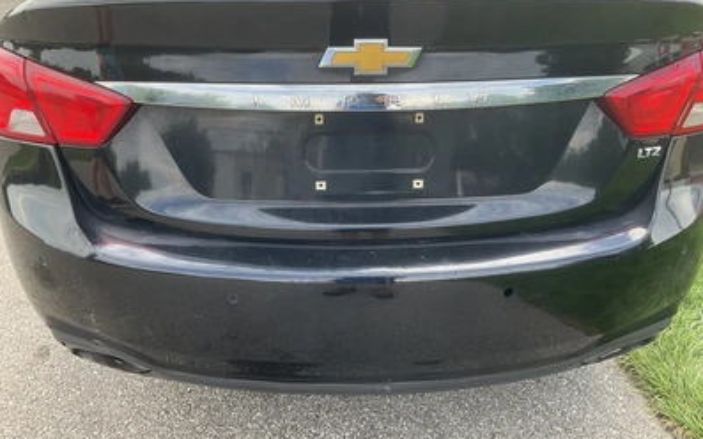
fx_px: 594
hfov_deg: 61.2
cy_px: 205
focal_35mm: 31
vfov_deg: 40.6
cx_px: 351
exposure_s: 1/226
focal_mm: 3
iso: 25
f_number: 1.8
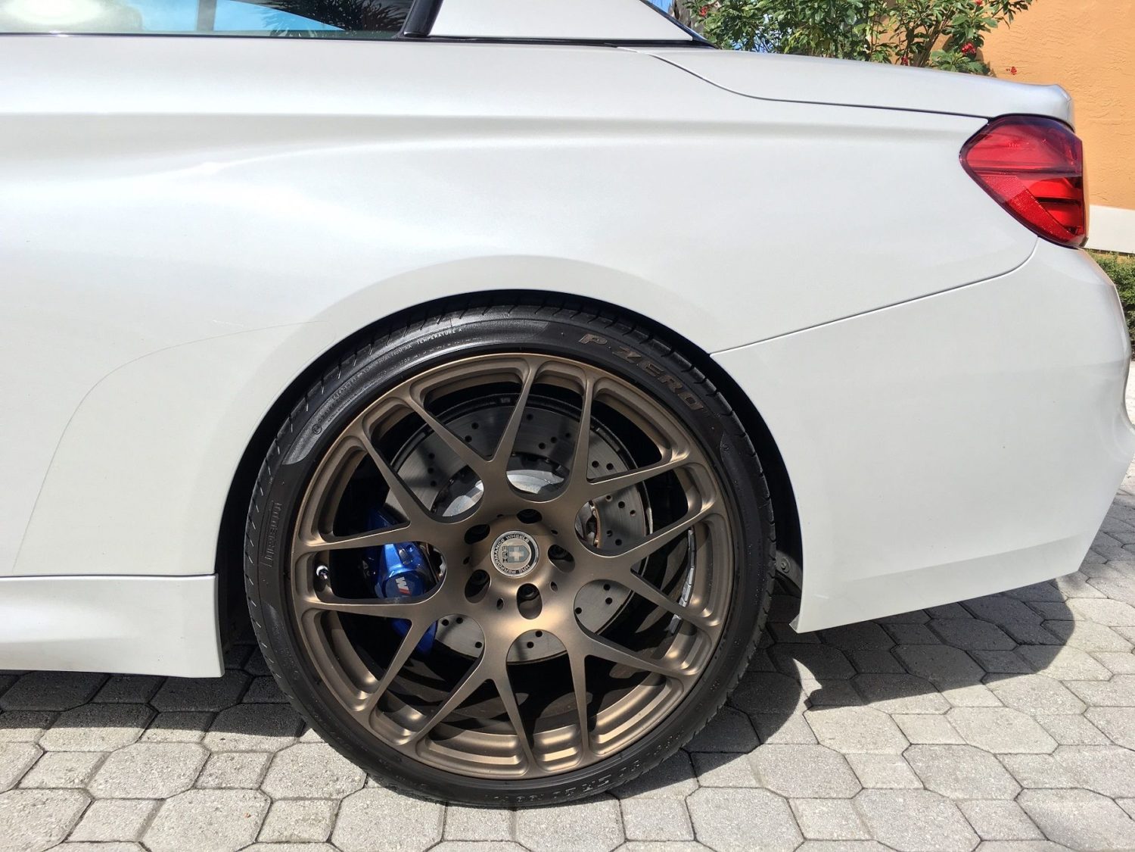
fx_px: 951
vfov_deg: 48.2
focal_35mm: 29
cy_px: 426
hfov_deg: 61.7
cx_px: 568
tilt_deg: -11.2
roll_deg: -7.0
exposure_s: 1/1115
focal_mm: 4.15
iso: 25
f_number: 2.2
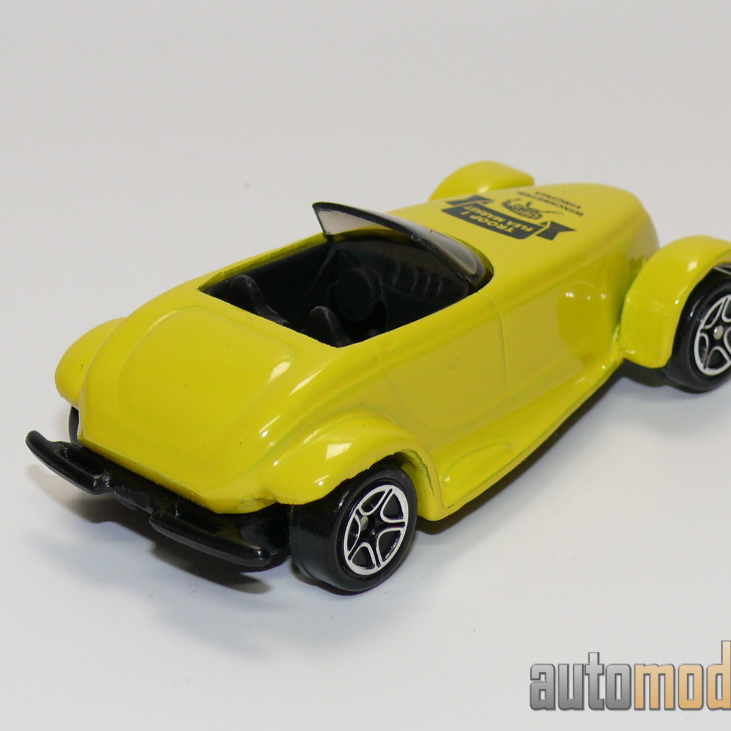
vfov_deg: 14.3
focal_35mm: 122
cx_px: 389
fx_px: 2915
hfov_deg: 14.3
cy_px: 366
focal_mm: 13.6
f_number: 4
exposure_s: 1/30
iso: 100
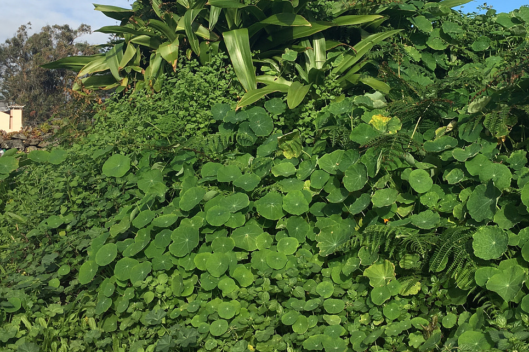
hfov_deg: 39.5
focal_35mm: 50
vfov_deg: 26.8
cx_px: 313
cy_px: 117
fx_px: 735
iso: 25
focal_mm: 4.15
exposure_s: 1/1425
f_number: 2.2
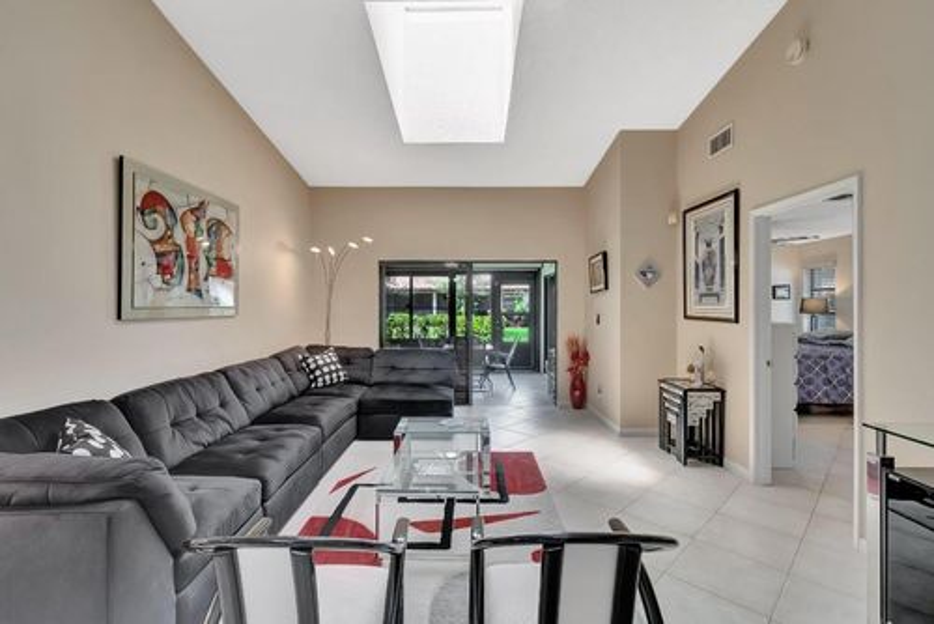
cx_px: 467
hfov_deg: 100.4
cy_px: 312
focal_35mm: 15
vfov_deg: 77.4
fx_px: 389
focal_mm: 10
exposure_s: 1/25
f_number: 8
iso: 1100
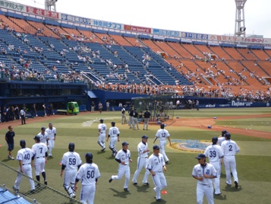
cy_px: 123
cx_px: 127
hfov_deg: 46.8
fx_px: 313
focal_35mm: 40
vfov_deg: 35.8
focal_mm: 5.2
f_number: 3.5
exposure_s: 1/500
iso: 80
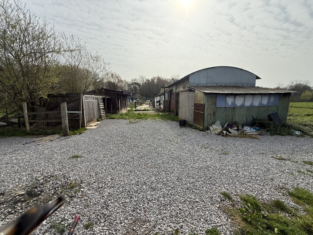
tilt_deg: -6.4
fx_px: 127
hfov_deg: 102.1
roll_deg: -0.4
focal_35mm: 14
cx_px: 156
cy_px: 118
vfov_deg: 85.7
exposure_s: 1/2506
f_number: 2.2
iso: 80
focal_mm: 2.22
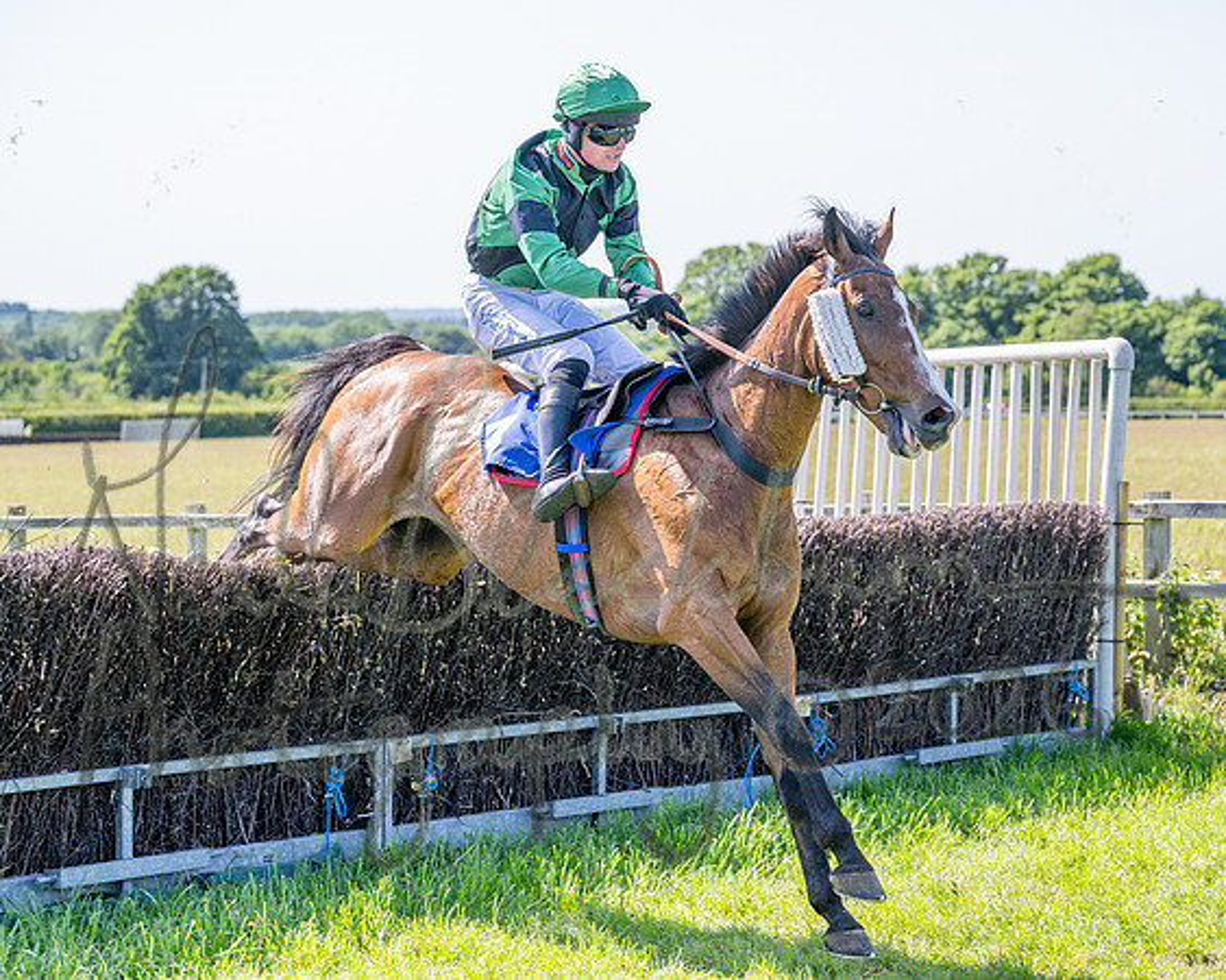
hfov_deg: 21.7
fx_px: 3195
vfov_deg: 17.4
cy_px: 432
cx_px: 680
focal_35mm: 88
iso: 400
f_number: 4
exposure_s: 1/2000
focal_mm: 70
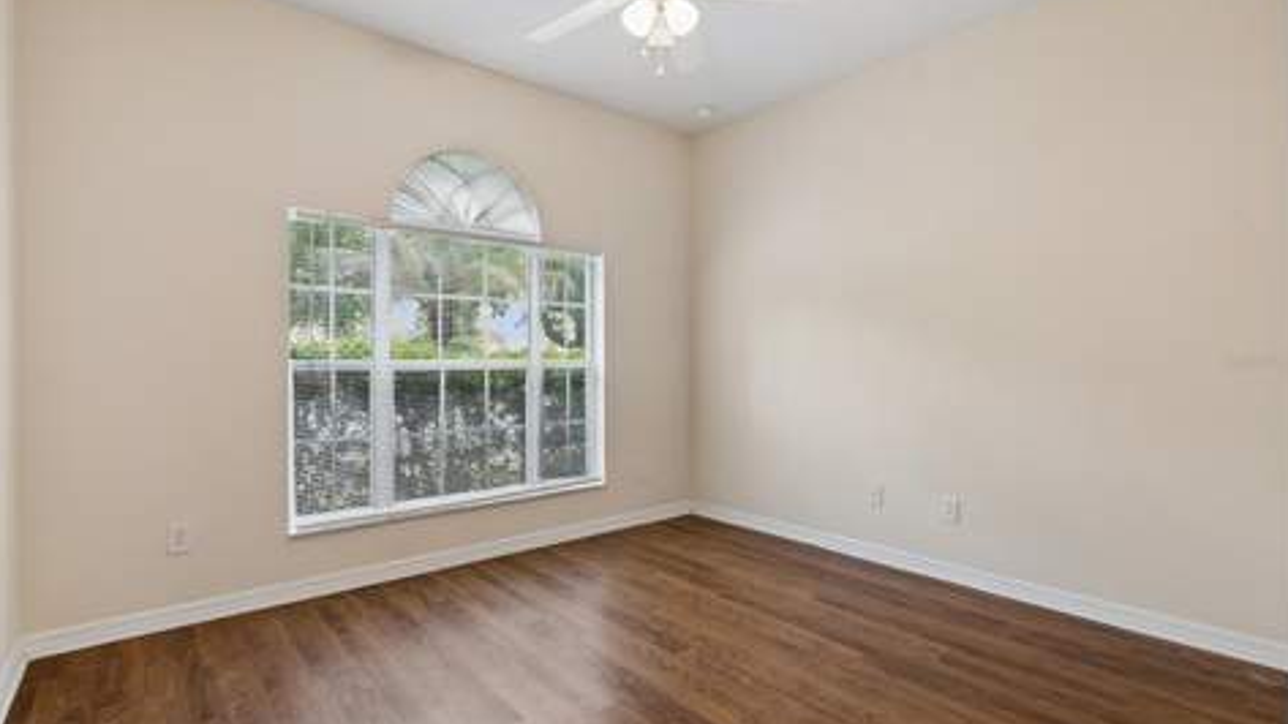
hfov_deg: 95.9
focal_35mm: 17
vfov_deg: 63.9
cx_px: 645
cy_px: 361
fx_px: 581
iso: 800
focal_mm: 16
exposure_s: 1/10
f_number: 10
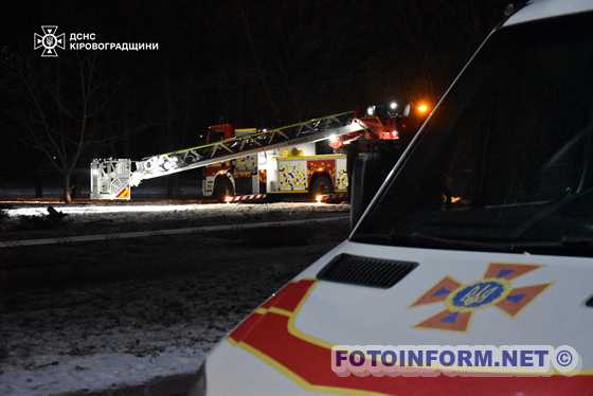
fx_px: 1434
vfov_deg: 15.7
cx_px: 296
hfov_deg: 23.4
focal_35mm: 87
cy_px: 198
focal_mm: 58
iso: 12800
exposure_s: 1/80
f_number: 5
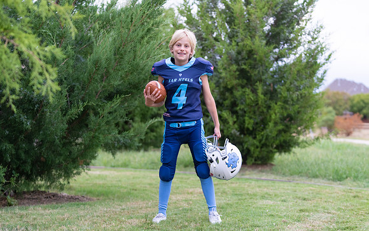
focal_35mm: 79
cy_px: 112
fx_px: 793
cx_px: 191
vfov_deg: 16.6
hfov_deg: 26.2
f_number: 2.8
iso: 640
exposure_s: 1/320
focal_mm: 70
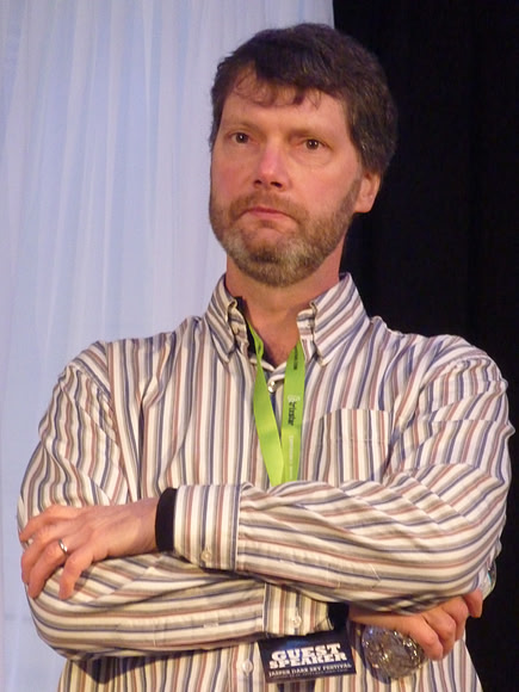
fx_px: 5997
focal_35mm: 300
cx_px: 260
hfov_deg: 5.0
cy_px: 346
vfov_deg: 6.6
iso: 800
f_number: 4.9
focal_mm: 49.2
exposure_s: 1/25
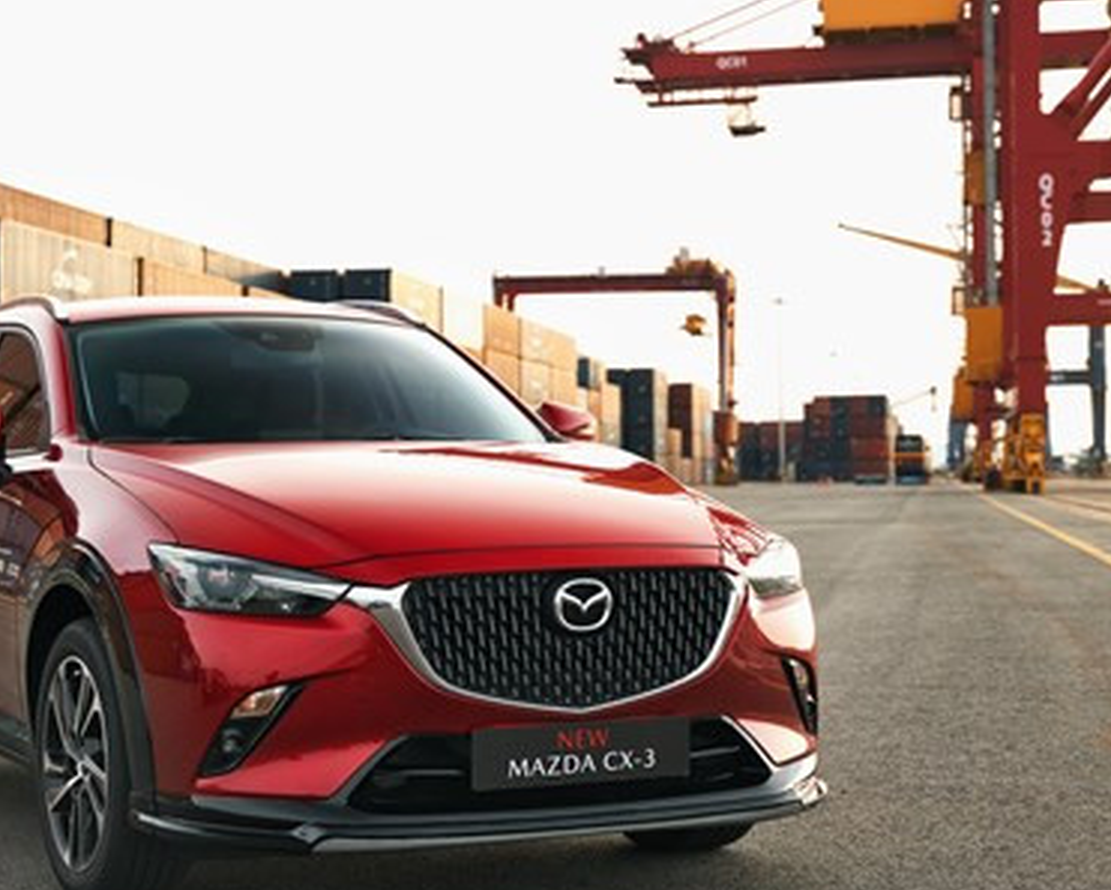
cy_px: 448
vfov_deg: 21.0
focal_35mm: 73
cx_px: 415
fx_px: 2394
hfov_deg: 26.0
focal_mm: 46.5
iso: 1000
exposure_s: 1/100
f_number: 4
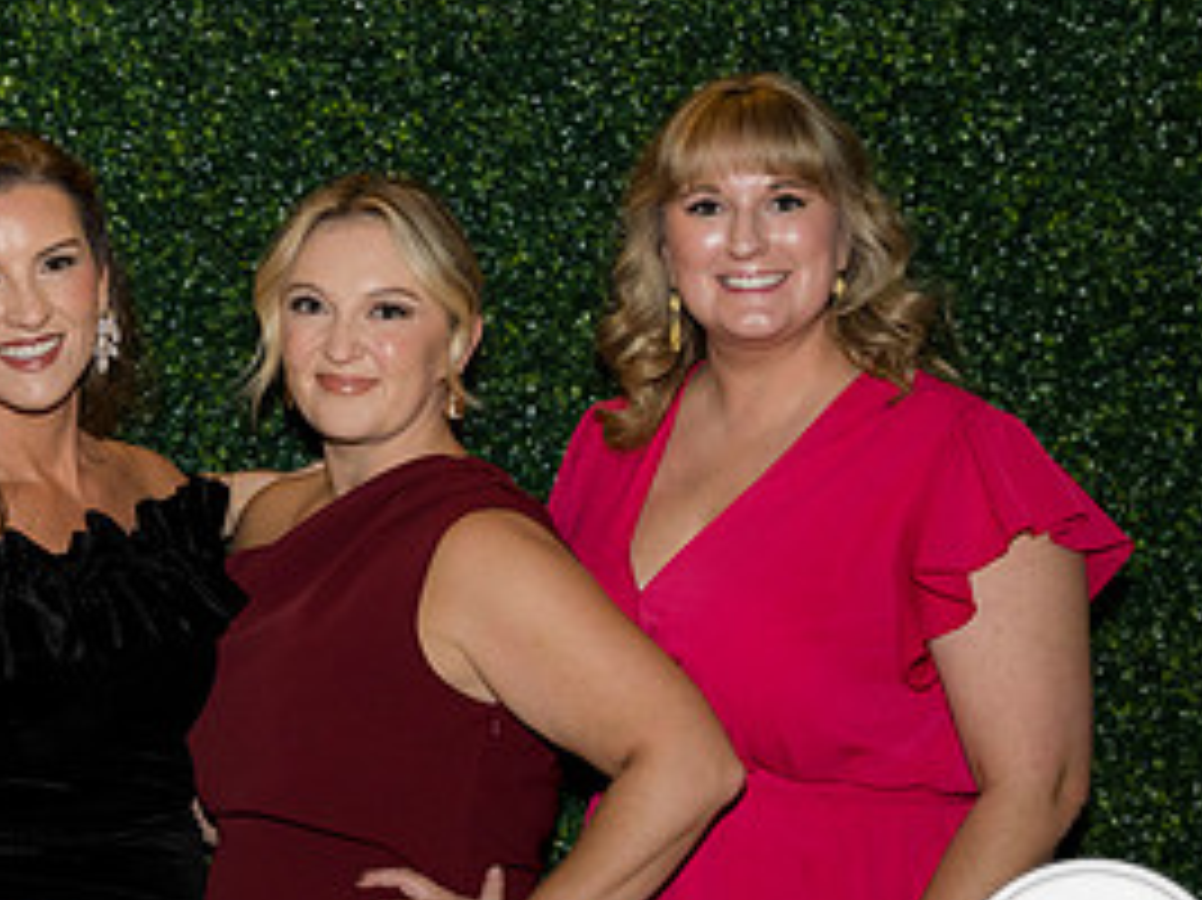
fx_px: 3332
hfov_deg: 20.0
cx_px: 90
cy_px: 439
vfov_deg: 15.4
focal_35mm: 96
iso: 800
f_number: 5
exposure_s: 1/160
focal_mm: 46
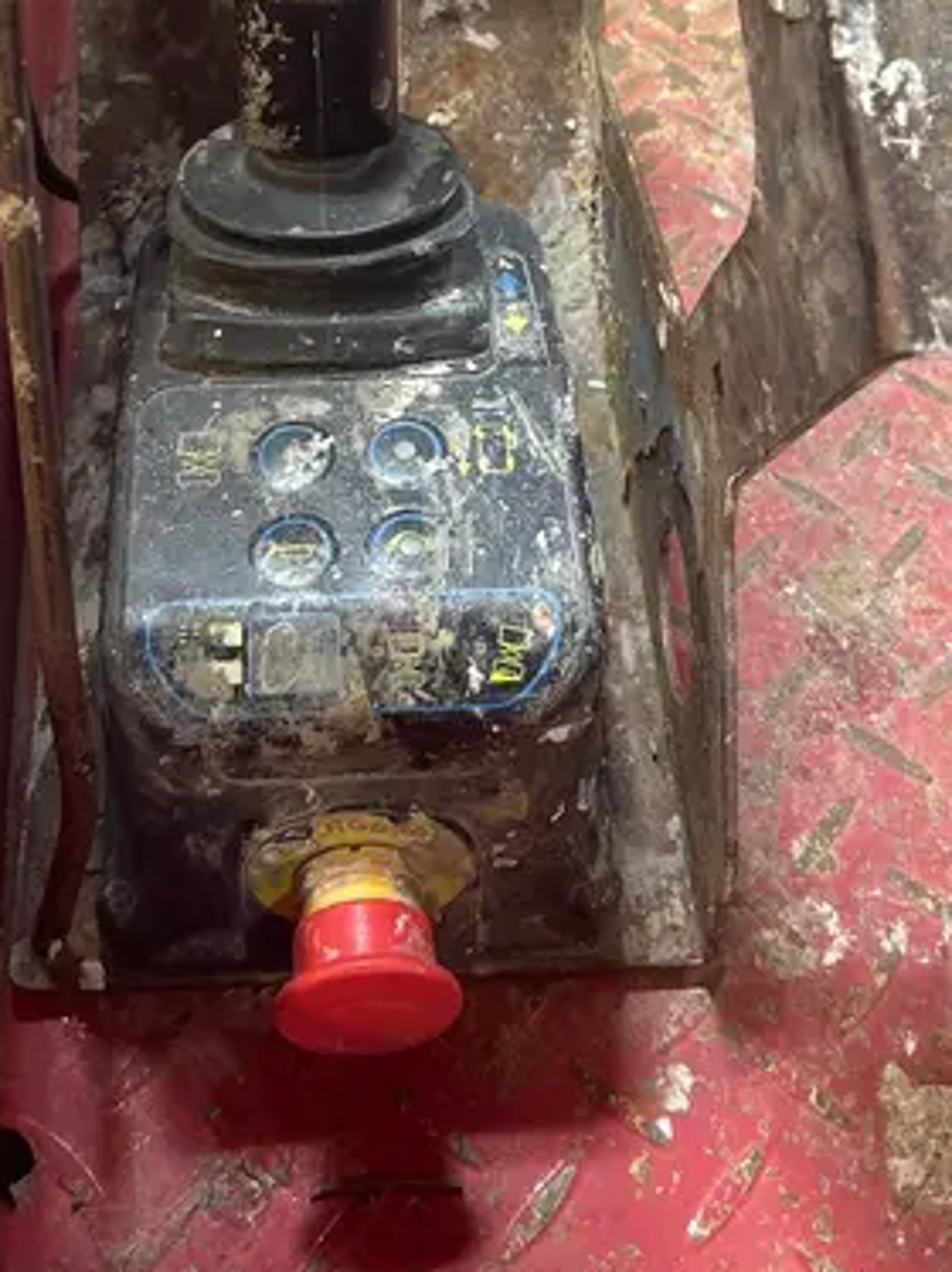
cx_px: 408
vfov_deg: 35.3
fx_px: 1872
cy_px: 121
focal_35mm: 51
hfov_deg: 28.5
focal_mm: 5.7
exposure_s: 1/60
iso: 160
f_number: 1.5
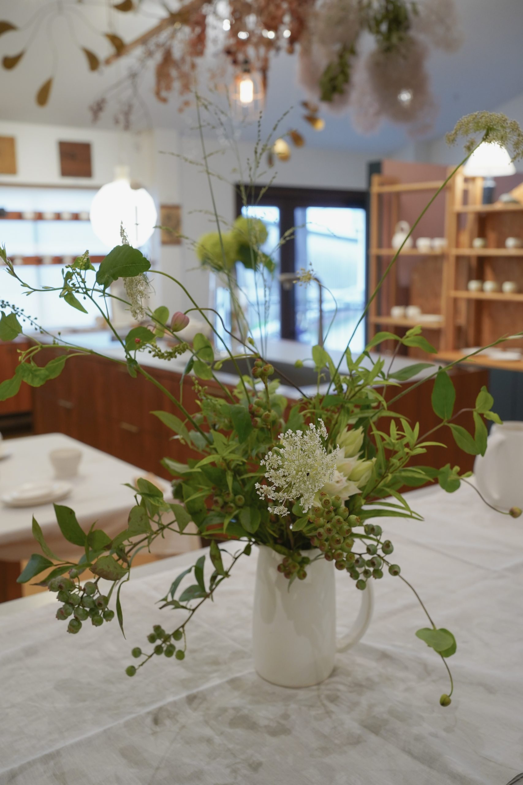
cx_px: 262
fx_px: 763
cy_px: 392
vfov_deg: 54.4
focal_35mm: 35
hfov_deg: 37.9
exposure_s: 1/40
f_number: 7.1
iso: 1250
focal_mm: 35
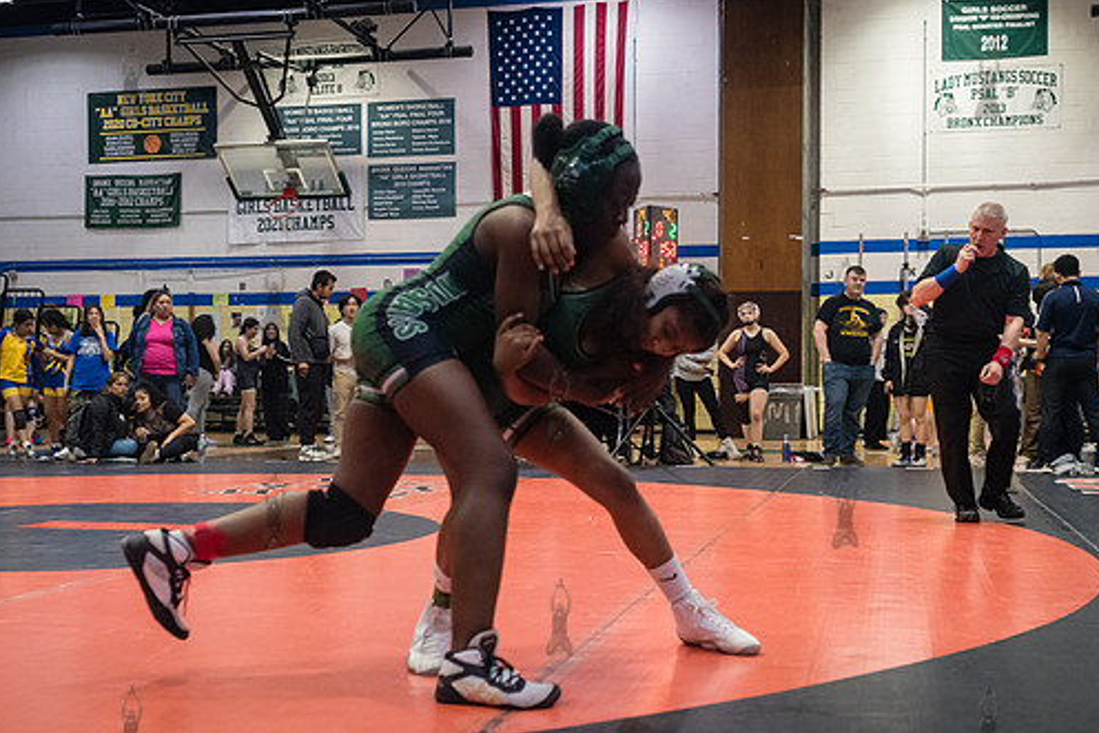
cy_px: 402
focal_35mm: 45
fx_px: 1374
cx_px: 558
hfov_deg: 43.6
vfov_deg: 29.9
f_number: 3.2
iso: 5000
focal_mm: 35
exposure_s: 1/500
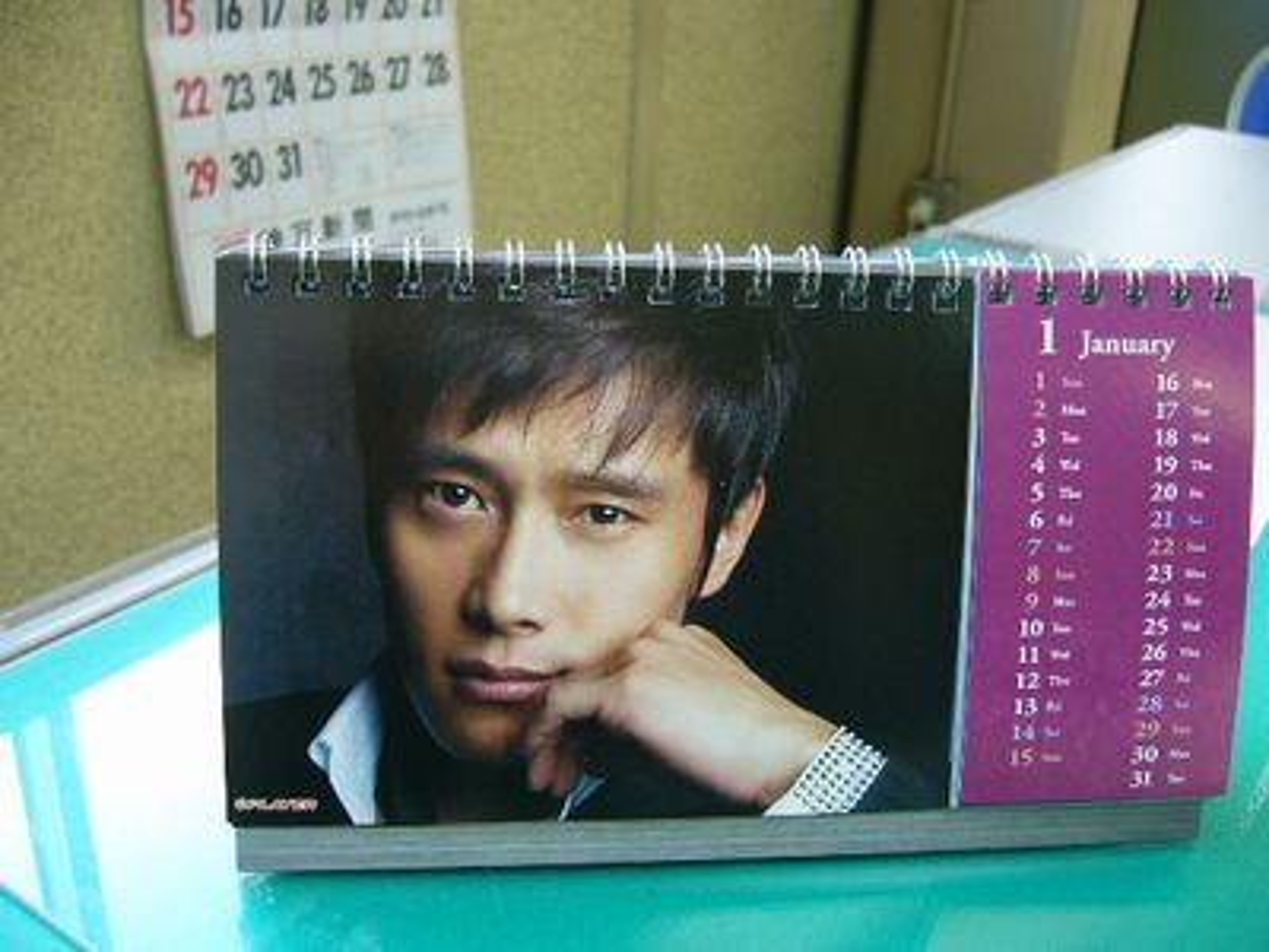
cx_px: 634
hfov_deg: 52.6
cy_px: 476
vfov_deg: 40.7
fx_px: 1283
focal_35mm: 35
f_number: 2.8
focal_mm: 5.8
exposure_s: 1/20
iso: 100
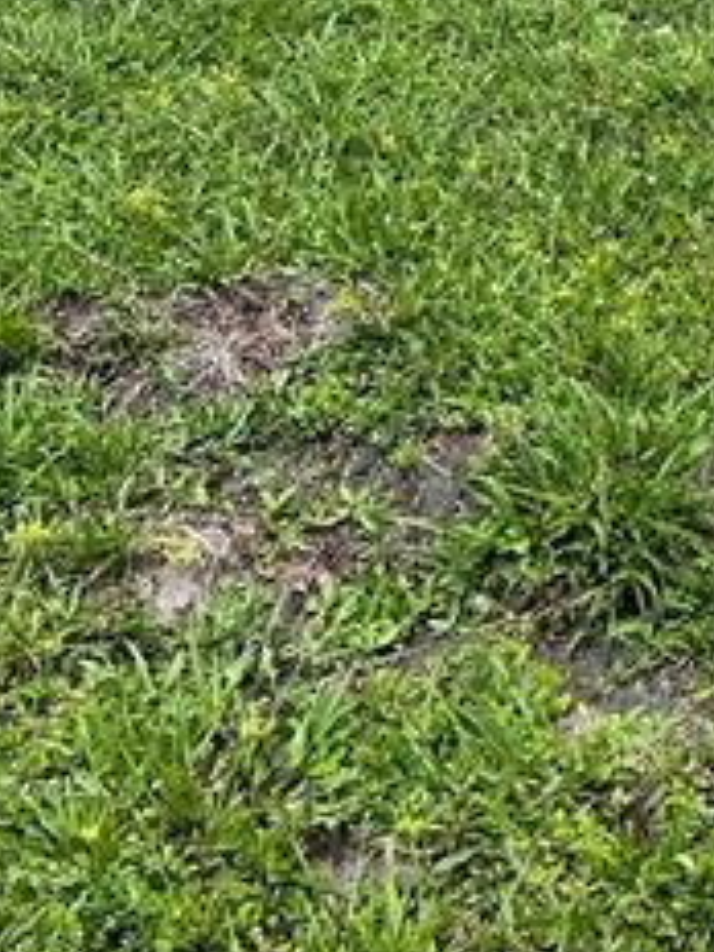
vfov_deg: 20.4
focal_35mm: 86
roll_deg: +0.2
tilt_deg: -6.9
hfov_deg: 16.9
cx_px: 632
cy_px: -353
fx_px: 2365
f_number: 1.6
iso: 32
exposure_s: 1/2257
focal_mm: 4.2
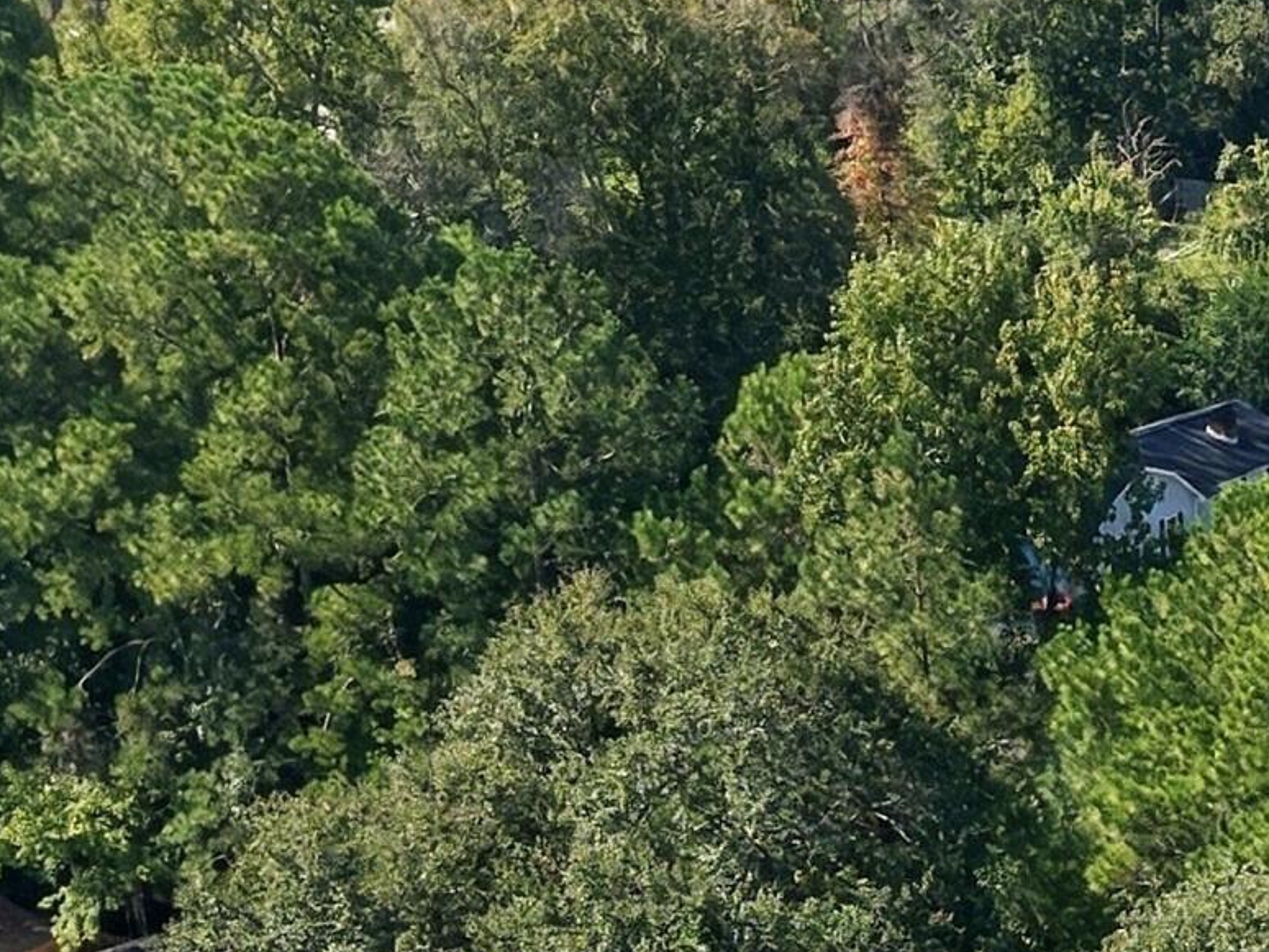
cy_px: 1350
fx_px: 3410
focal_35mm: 93
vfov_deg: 14.9
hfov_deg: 19.8
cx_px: 1538
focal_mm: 8.7
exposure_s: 1/1600
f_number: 1.8
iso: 200
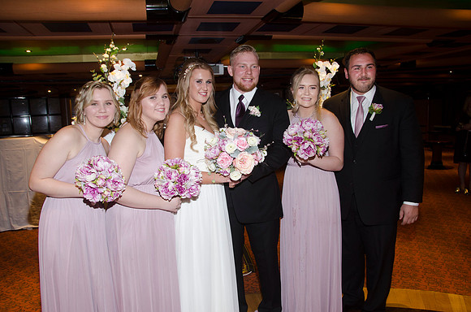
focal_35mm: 27
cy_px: 156
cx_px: 236
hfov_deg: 67.5
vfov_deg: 47.7
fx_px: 352
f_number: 5.6
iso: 400
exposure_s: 1/60
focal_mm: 18
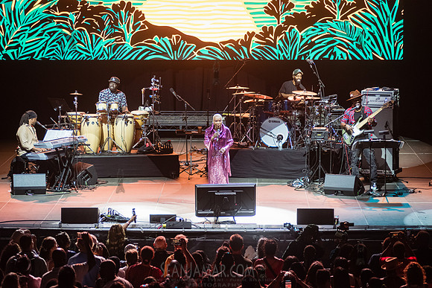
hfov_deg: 14.1
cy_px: 144
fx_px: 1752
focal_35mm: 146
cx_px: 216
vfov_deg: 9.4
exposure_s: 1/1250
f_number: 2.8
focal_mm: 145
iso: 4000
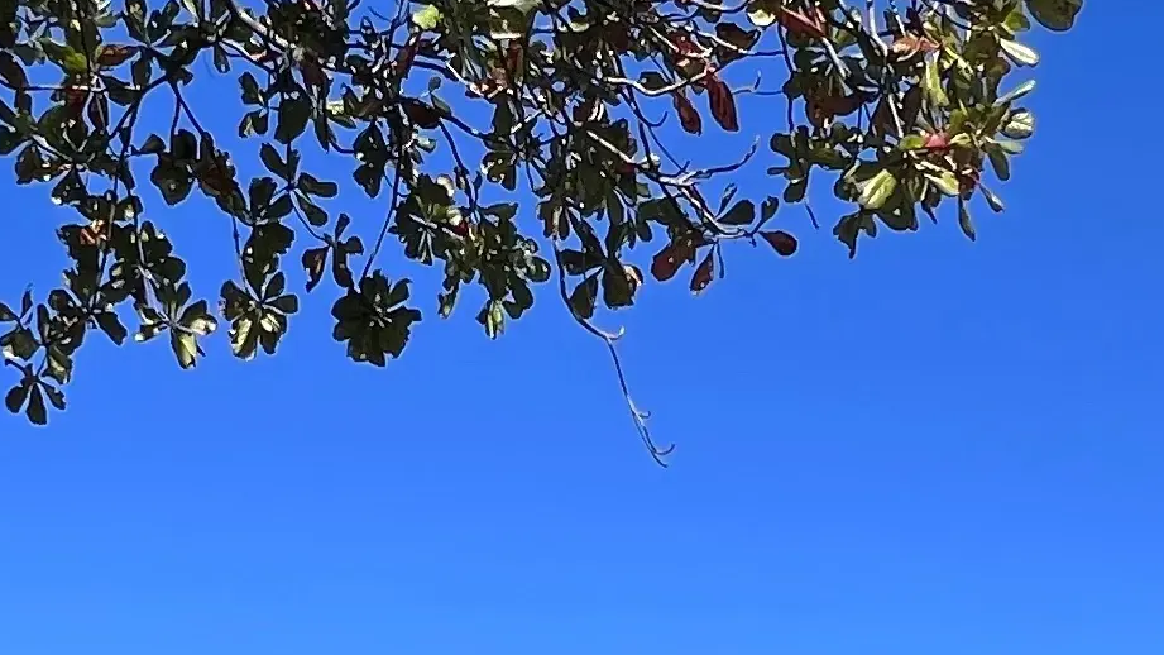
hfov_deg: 33.6
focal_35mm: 62
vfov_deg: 16.2
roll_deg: -0.1
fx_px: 1914
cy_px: 1200
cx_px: 415
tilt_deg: +2.4
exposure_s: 1/815
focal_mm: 1.57
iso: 32
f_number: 1.8
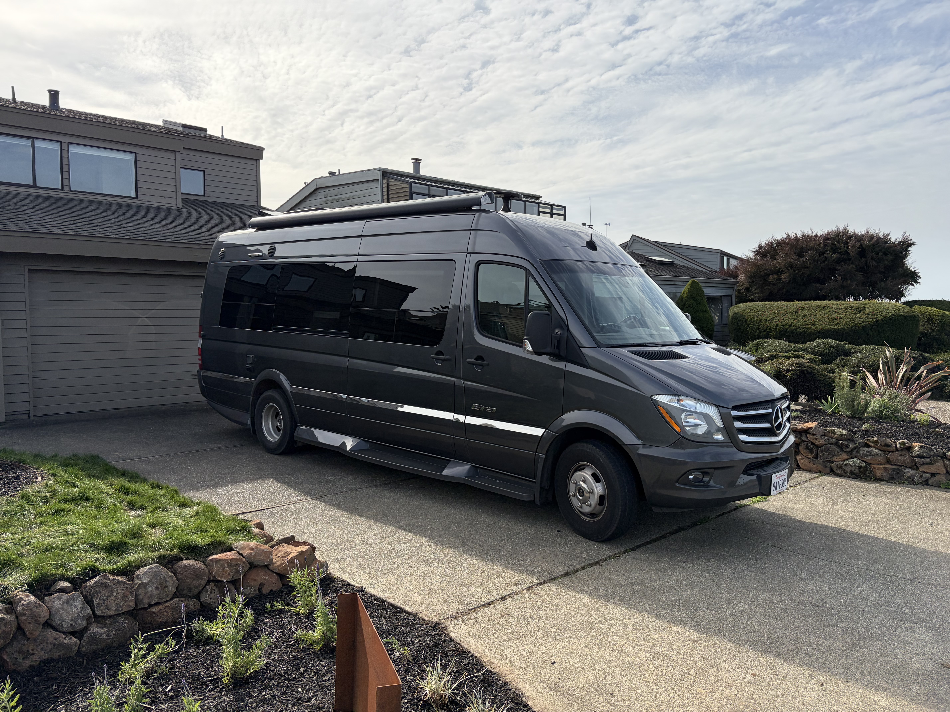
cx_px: 475
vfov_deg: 53.1
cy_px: 356
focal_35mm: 26
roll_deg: -0.5
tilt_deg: -2.1
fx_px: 714
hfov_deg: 67.3
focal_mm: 5.96
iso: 64
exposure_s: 1/5348
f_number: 1.6
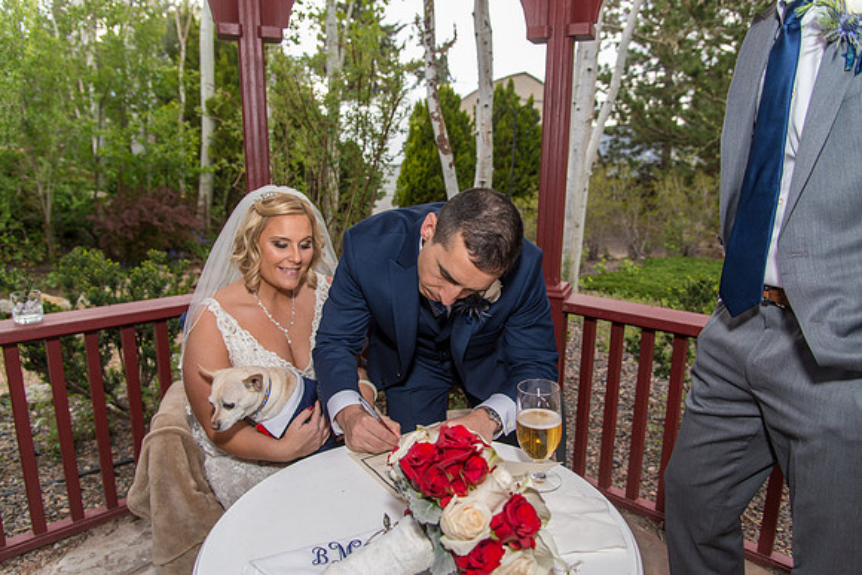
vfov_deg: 53.2
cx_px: 431
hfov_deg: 73.7
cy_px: 288
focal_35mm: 24
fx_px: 575
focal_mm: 24
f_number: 4.5
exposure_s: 1/200
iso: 400
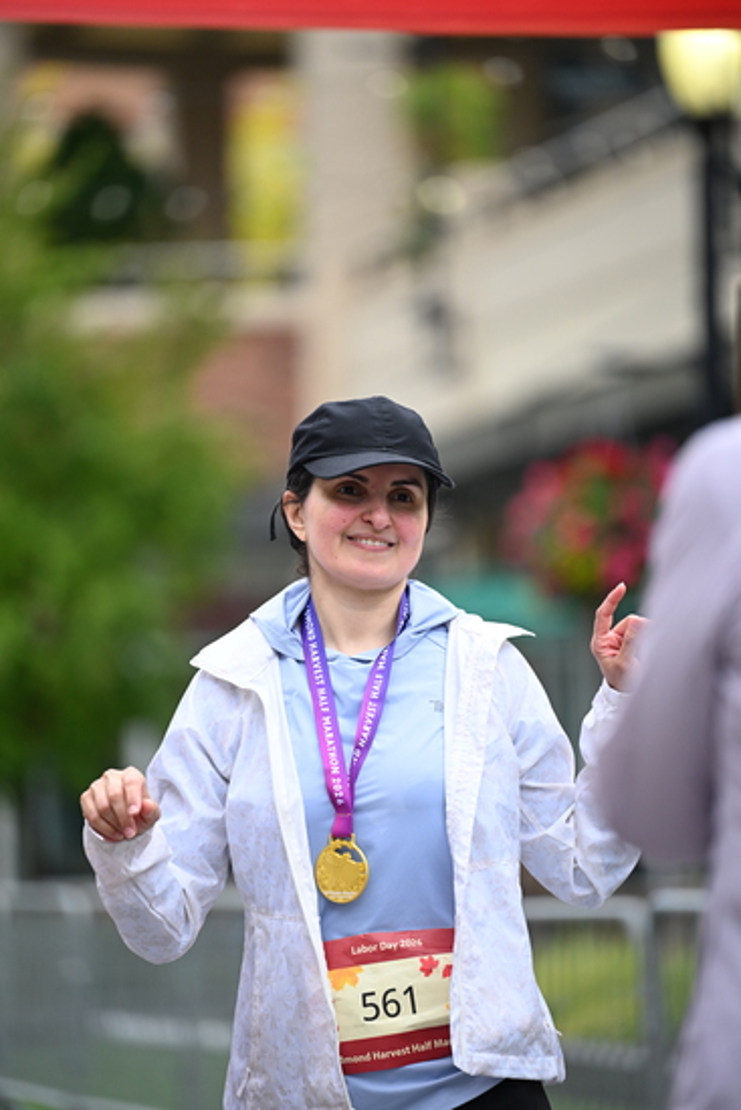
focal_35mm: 200
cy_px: 555
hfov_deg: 6.9
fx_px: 6171
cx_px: 370
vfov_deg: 10.3
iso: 640
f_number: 2.8
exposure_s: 1/2000
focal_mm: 200
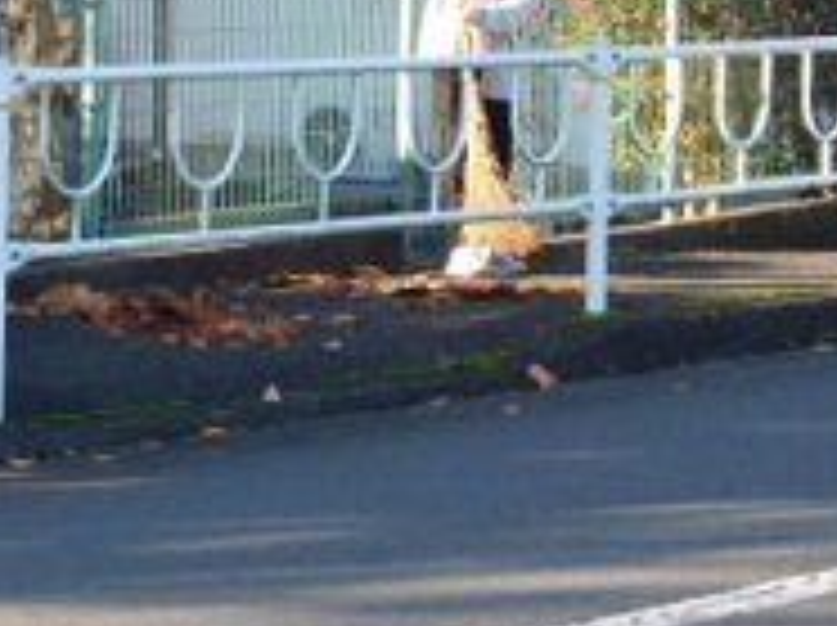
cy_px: 5
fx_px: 4661
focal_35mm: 193
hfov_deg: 10.2
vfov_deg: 7.6
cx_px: 248
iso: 125
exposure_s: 1/100
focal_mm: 14.3
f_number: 4.6
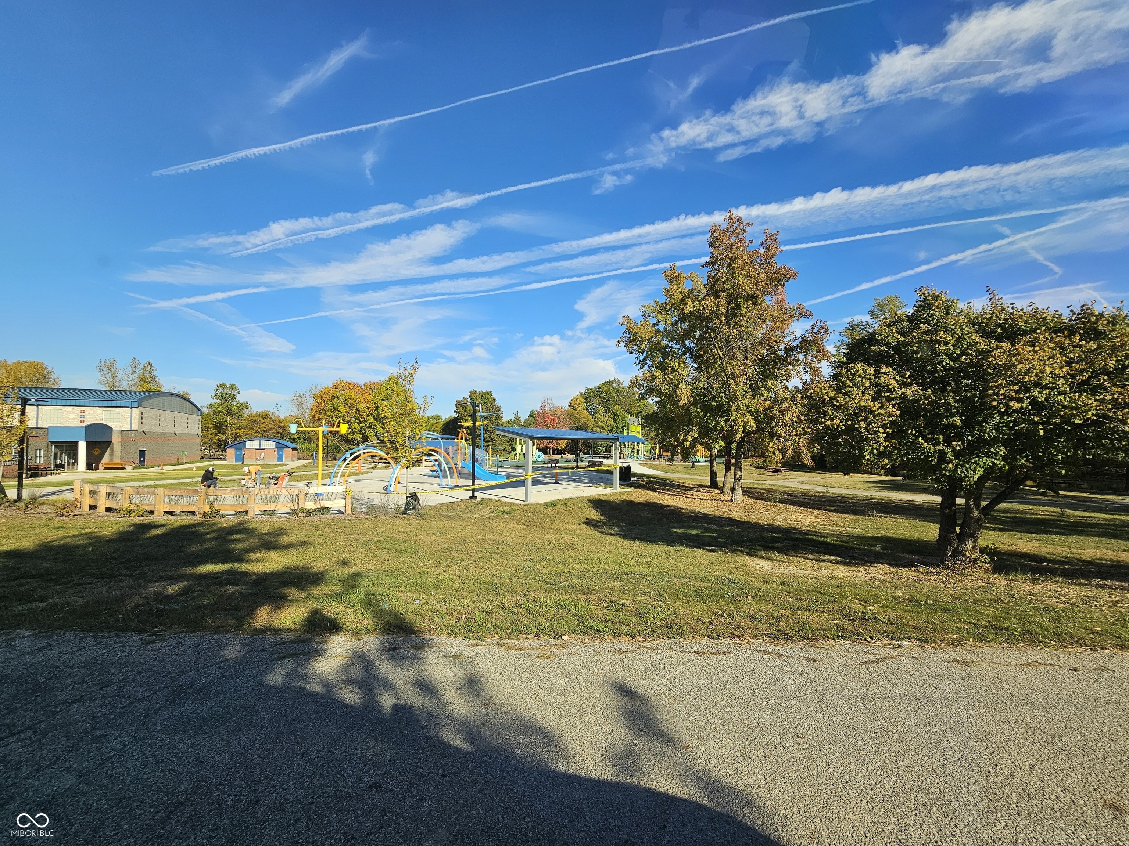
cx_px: 564
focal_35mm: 13
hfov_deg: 106.2
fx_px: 424
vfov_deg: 89.9
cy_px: 423
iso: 64
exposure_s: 1/820
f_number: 2.2
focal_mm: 2.2
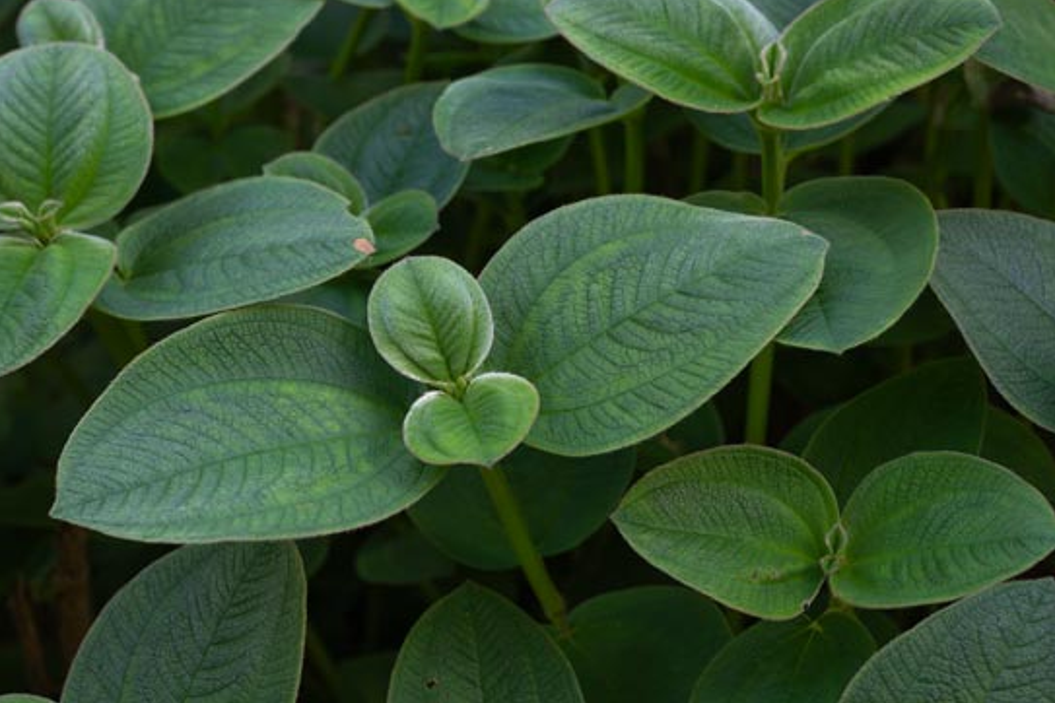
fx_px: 2755
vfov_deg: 14.5
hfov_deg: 21.7
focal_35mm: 94
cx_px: 474
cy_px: 379
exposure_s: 1/200
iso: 320
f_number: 5.6
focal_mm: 85
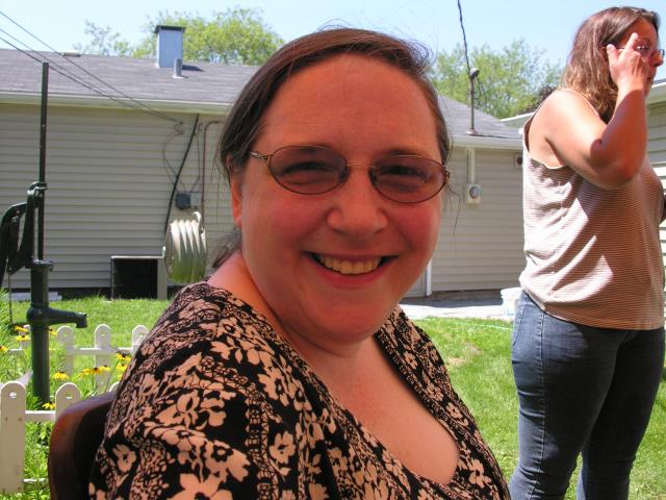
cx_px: 333
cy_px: 250
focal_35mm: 35
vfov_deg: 40.7
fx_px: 673
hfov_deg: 52.6
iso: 50
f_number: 5
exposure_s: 1/141
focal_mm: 8.9
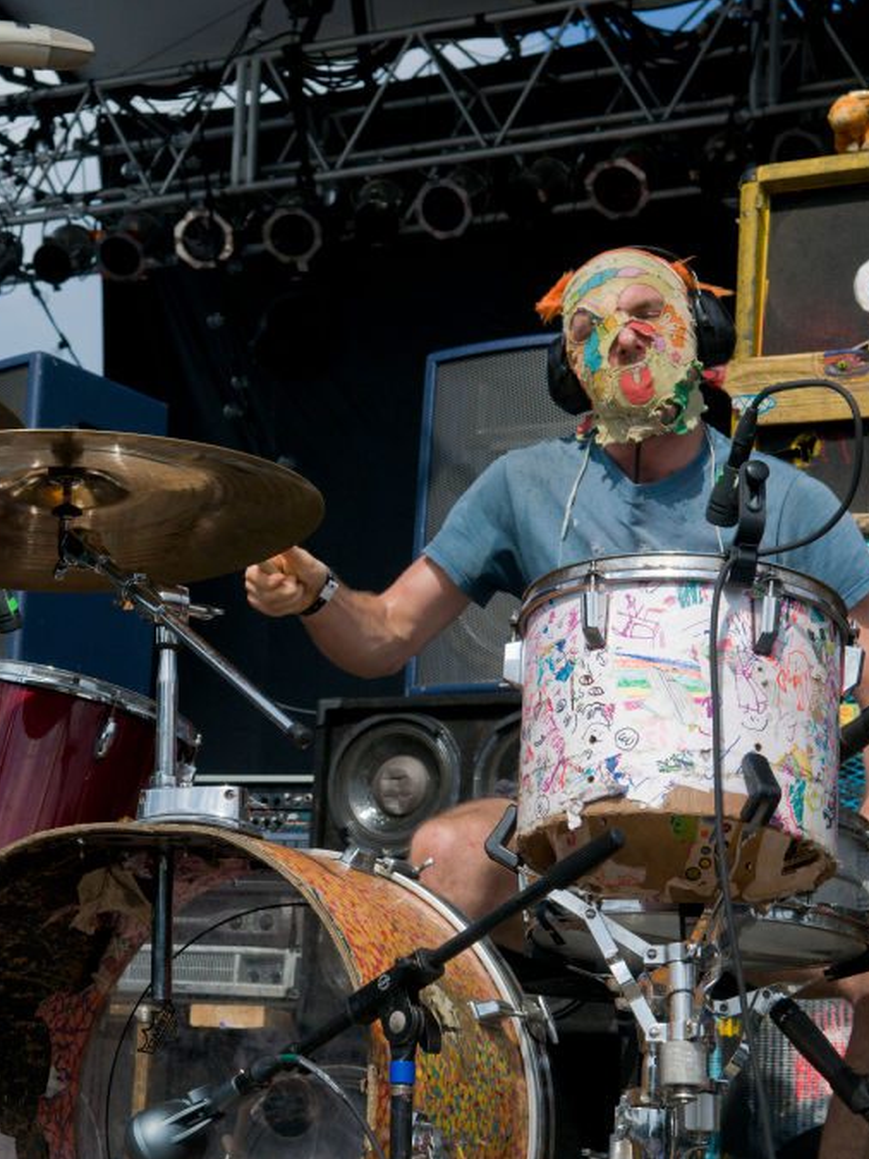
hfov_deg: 17.5
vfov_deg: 23.6
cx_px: 110
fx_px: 2779
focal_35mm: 83
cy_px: 580
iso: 400
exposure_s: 1/1600
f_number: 7.1
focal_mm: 38
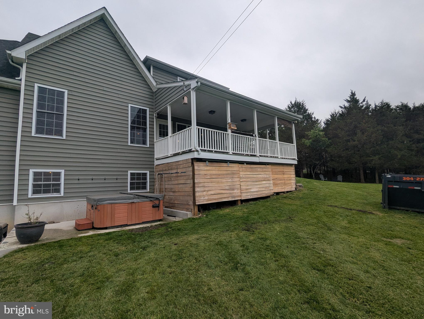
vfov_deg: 78.2
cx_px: 212
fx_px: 196
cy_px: 160
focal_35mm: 16
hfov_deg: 94.4
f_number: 2.2
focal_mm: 2.35
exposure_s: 1/1328
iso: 52
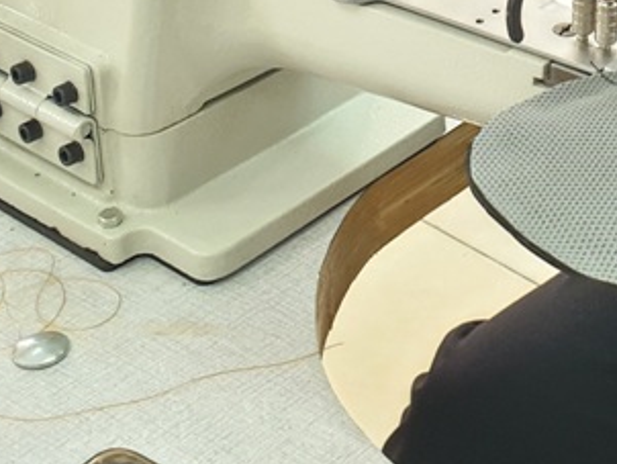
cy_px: -258
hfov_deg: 22.0
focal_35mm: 86
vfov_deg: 15.7
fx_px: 1534
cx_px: 599
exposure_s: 1/50
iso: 200
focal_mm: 4.3
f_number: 2.4
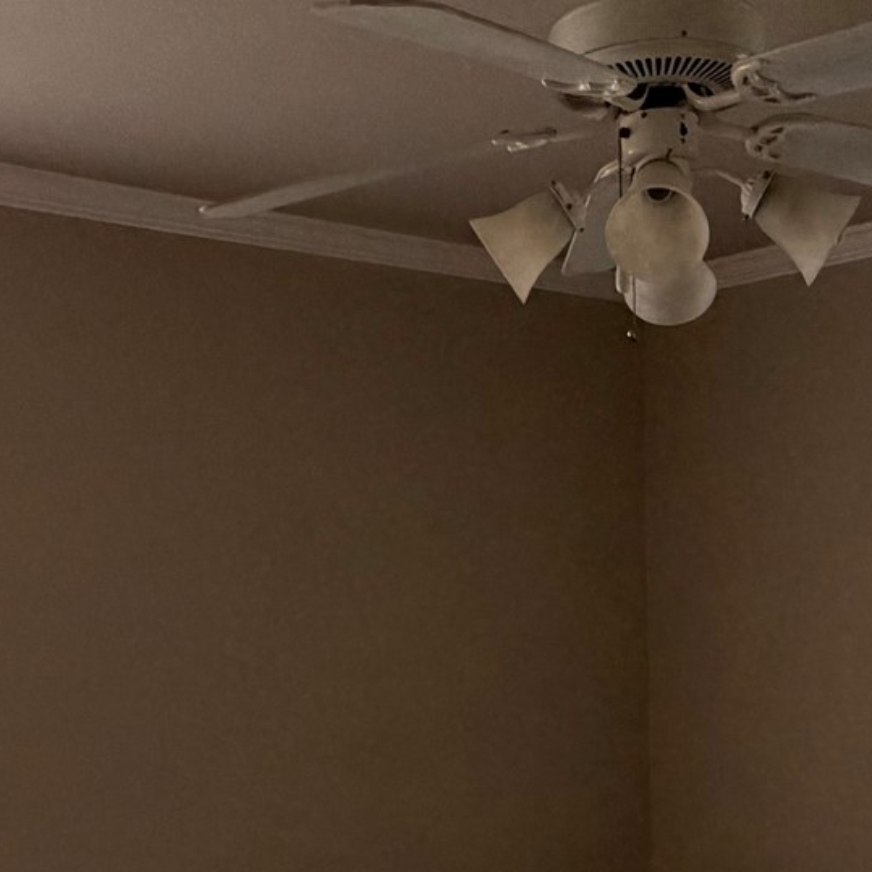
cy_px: 906
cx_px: 637
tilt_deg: -14.5
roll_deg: +1.8
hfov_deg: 35.4
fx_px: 1339
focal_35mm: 47
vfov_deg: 32.6
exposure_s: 1/121
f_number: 2.2
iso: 320
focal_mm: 2.22
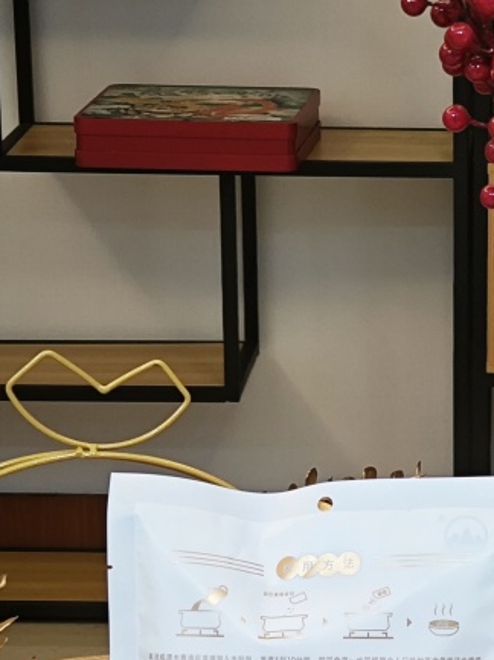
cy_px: 566
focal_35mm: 185
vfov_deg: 10.7
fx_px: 3525
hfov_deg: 8.0
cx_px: 496
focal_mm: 7.06
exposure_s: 1/100
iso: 400
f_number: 2
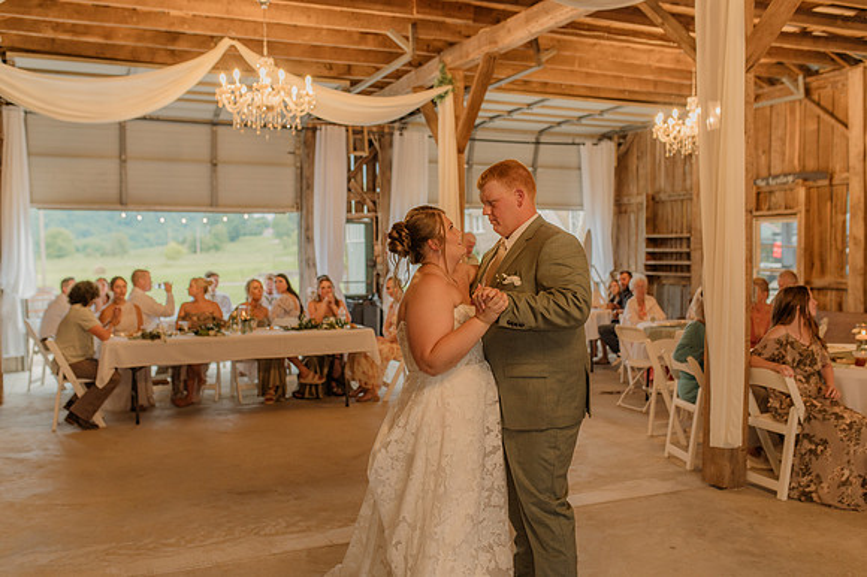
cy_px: 288
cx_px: 434
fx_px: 842
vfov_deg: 37.8
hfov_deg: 54.5
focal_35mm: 35
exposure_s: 1/200
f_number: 2.5
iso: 640
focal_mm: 35
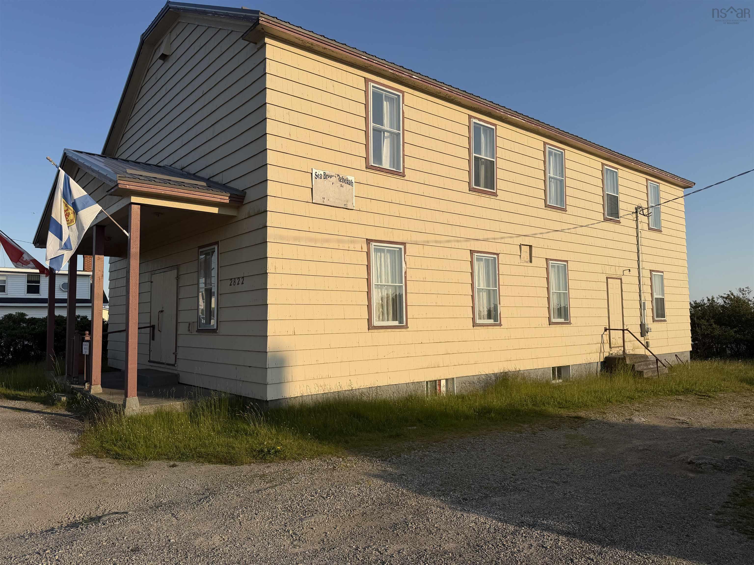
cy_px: 282
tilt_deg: +3.6
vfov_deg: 56.8
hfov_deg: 71.6
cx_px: 377
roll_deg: +1.4
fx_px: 523
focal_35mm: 24
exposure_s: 1/6173
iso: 80
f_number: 1.78
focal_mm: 6.76
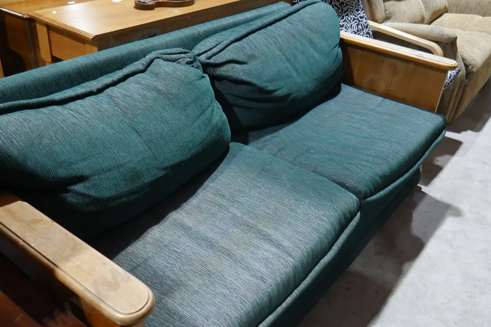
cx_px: 248
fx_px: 464
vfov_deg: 38.9
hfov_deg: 55.8
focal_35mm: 34
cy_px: 179
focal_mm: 16
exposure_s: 1/60
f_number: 3.6
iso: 640
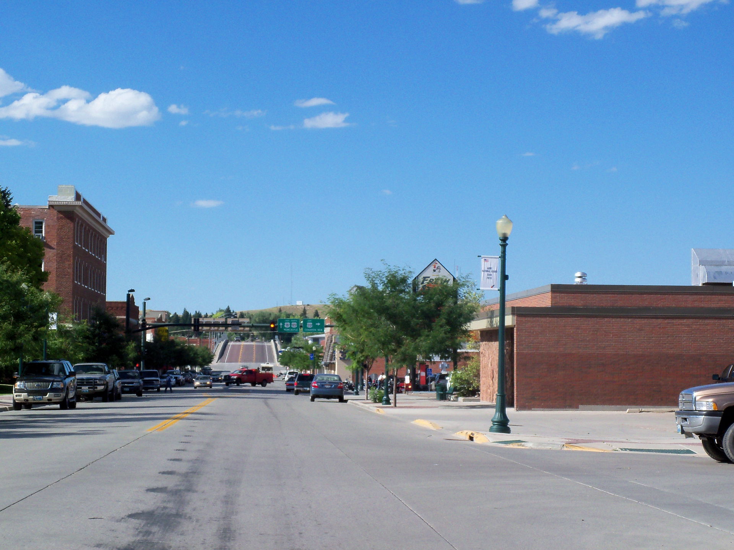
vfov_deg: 18.7
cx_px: 367
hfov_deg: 24.7
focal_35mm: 79
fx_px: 1675
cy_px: 275
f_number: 6.6
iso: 80
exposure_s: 1/320
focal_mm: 14
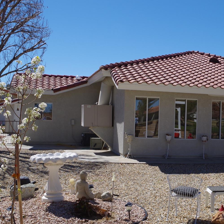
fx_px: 366
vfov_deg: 34.0
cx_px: 168
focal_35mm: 50
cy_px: 112
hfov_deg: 33.3
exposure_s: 1/125
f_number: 11
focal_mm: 26.25
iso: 100
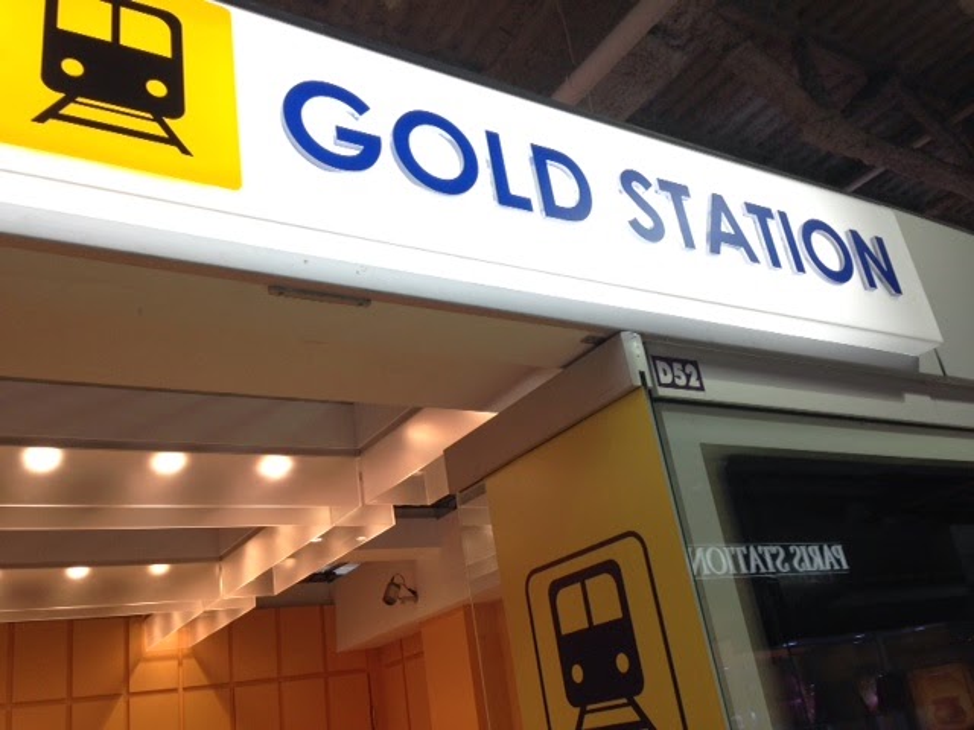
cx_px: 487
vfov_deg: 42.9
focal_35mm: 33
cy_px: 365
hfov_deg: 55.4
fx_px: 929
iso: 50
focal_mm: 4.12
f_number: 2.4
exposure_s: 1/30
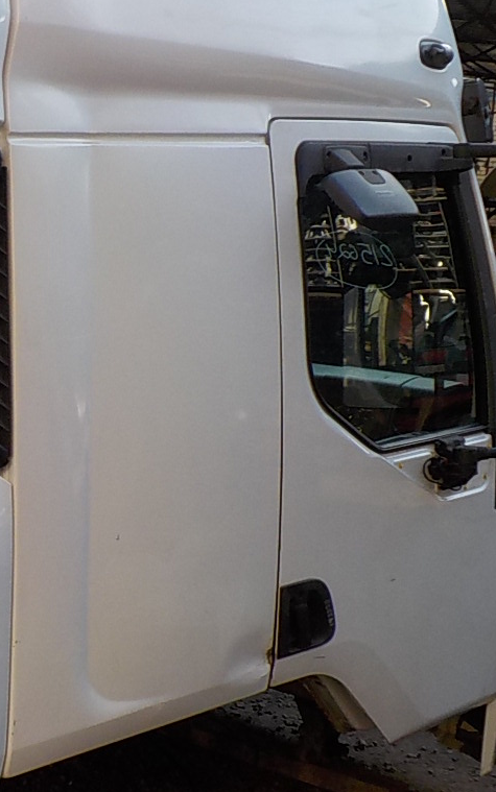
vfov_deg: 30.6
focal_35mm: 67
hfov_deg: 18.8
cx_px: -36
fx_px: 1448
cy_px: 438
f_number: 3.3
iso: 125
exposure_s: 1/250
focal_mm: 4.1
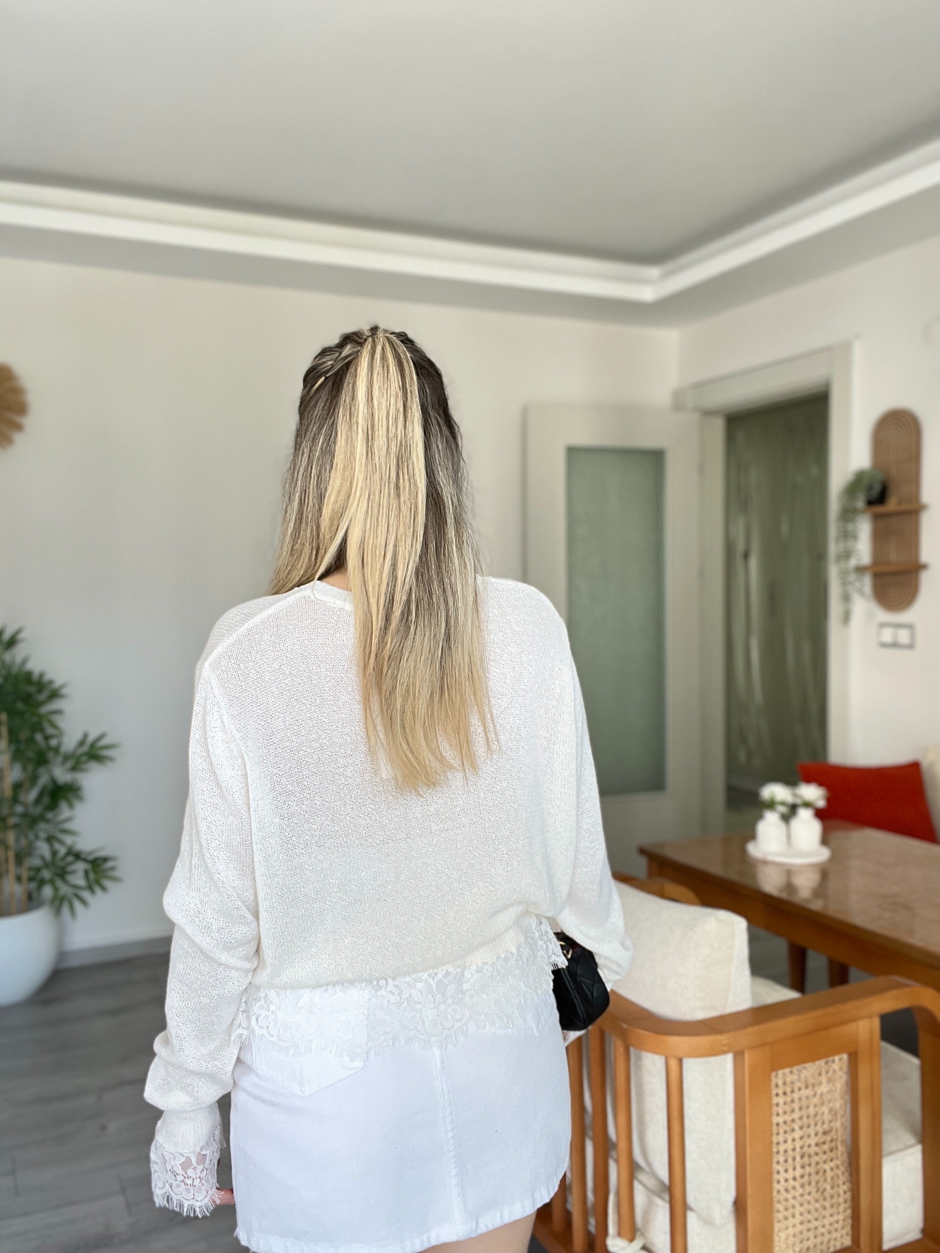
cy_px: 626
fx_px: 1086
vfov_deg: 60.0
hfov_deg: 46.8
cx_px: 470
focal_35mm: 30
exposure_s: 1/120
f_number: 2.2
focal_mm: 2.71
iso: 100
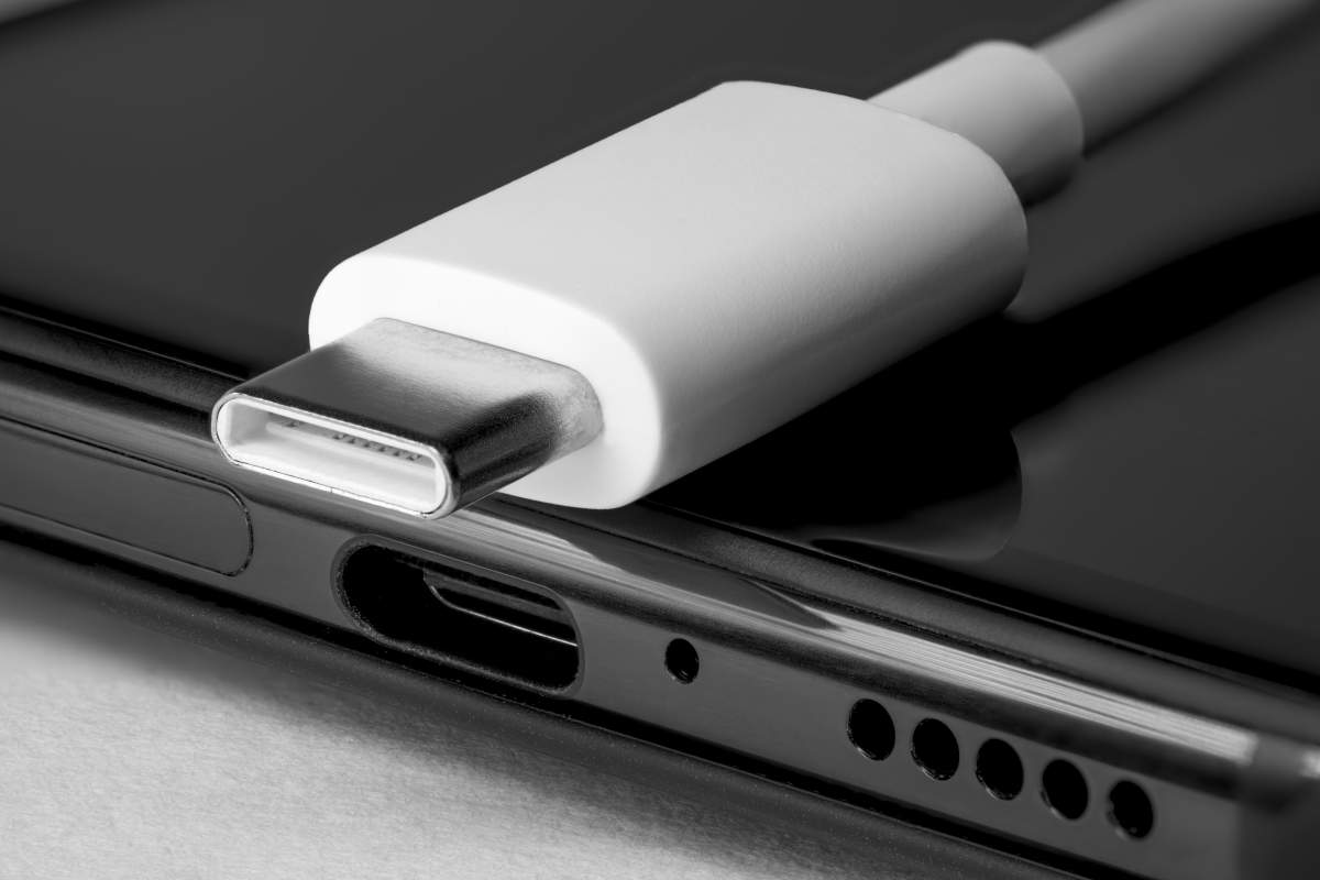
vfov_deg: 15.2
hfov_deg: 22.6
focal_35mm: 90
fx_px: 3300
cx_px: 660
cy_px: 440
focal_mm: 90
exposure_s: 1/100
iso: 200
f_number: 8
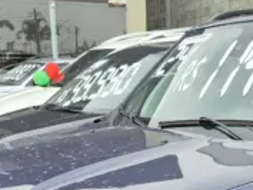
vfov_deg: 17.8
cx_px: 219
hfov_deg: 24.4
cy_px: 244
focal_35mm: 78
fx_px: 570
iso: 25
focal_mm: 5.4
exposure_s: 1/510
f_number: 1.8
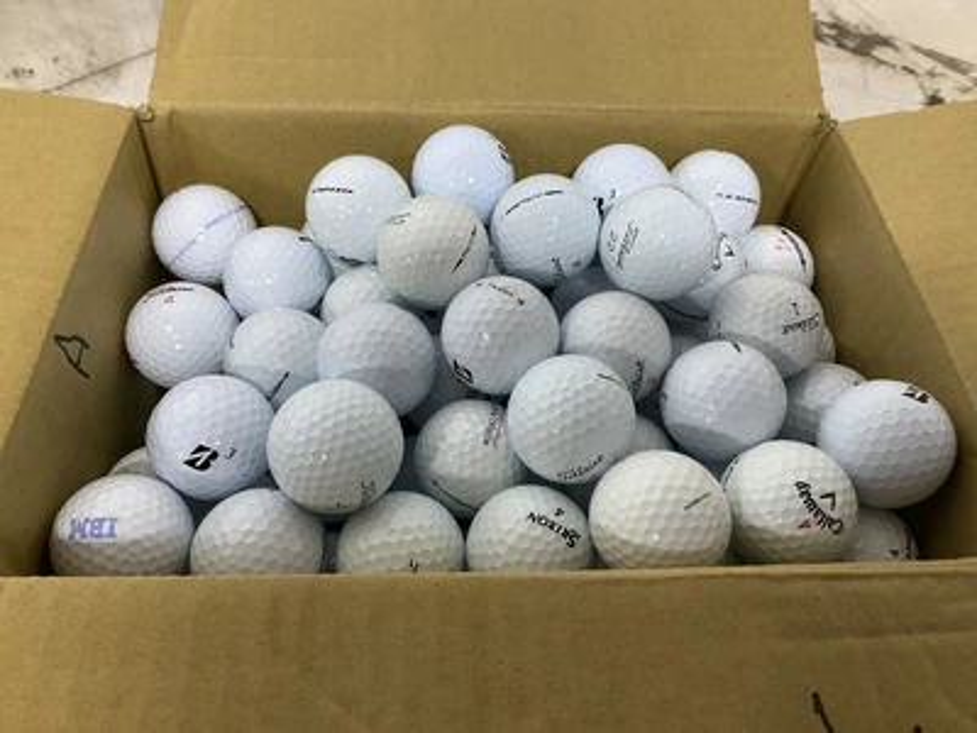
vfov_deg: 48.2
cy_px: 366
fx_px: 818
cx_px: 488
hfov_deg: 61.7
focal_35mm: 29
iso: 200
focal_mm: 3
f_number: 1.8
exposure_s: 1/40
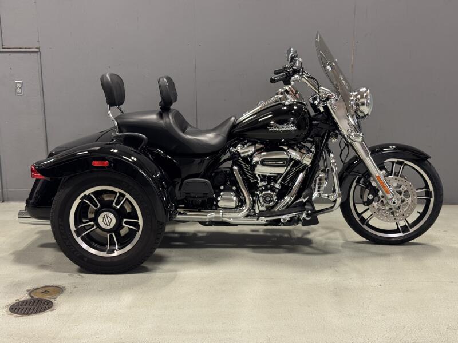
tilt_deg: -11.4
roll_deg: +0.4
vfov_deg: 30.3
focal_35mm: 48
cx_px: 229
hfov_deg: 39.7
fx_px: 635
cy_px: 172
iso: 250
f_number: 1.78
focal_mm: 6.76
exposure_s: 1/60
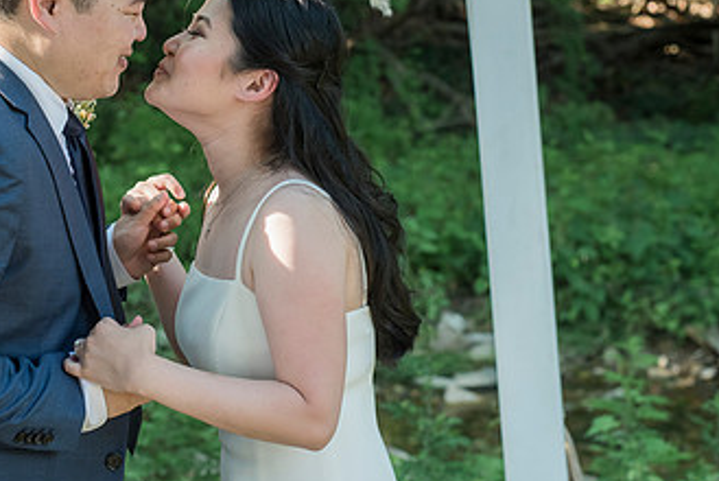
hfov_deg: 22.1
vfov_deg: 14.8
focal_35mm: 92
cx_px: 282
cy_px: 65
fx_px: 1839
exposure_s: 1/640
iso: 1000
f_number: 4
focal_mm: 50
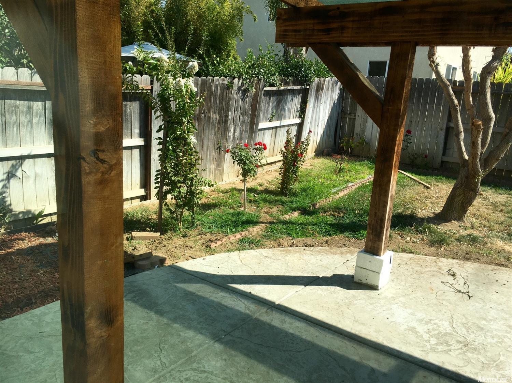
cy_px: 192
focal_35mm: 29
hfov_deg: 61.7
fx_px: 429
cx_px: 256
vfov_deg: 48.2
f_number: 2.2
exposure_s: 1/927
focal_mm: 4.15
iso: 25
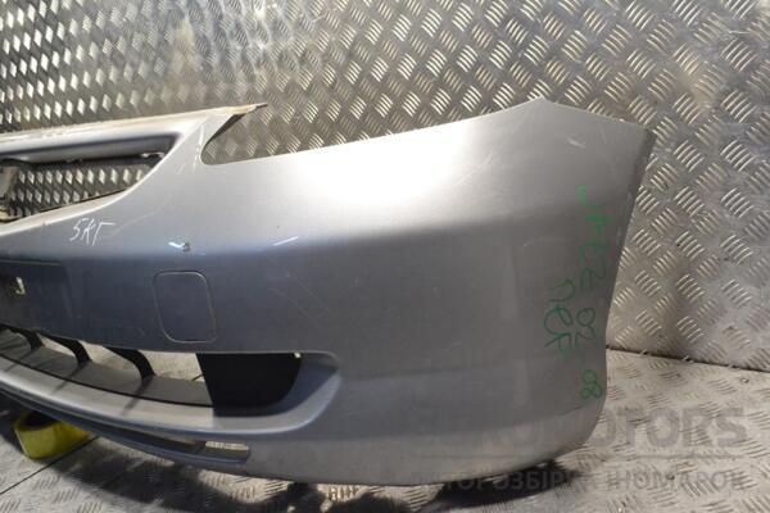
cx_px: 385
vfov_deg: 40.0
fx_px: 706
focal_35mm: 33
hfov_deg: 57.2
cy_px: 256
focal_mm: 22
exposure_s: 1/250
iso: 3200
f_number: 8
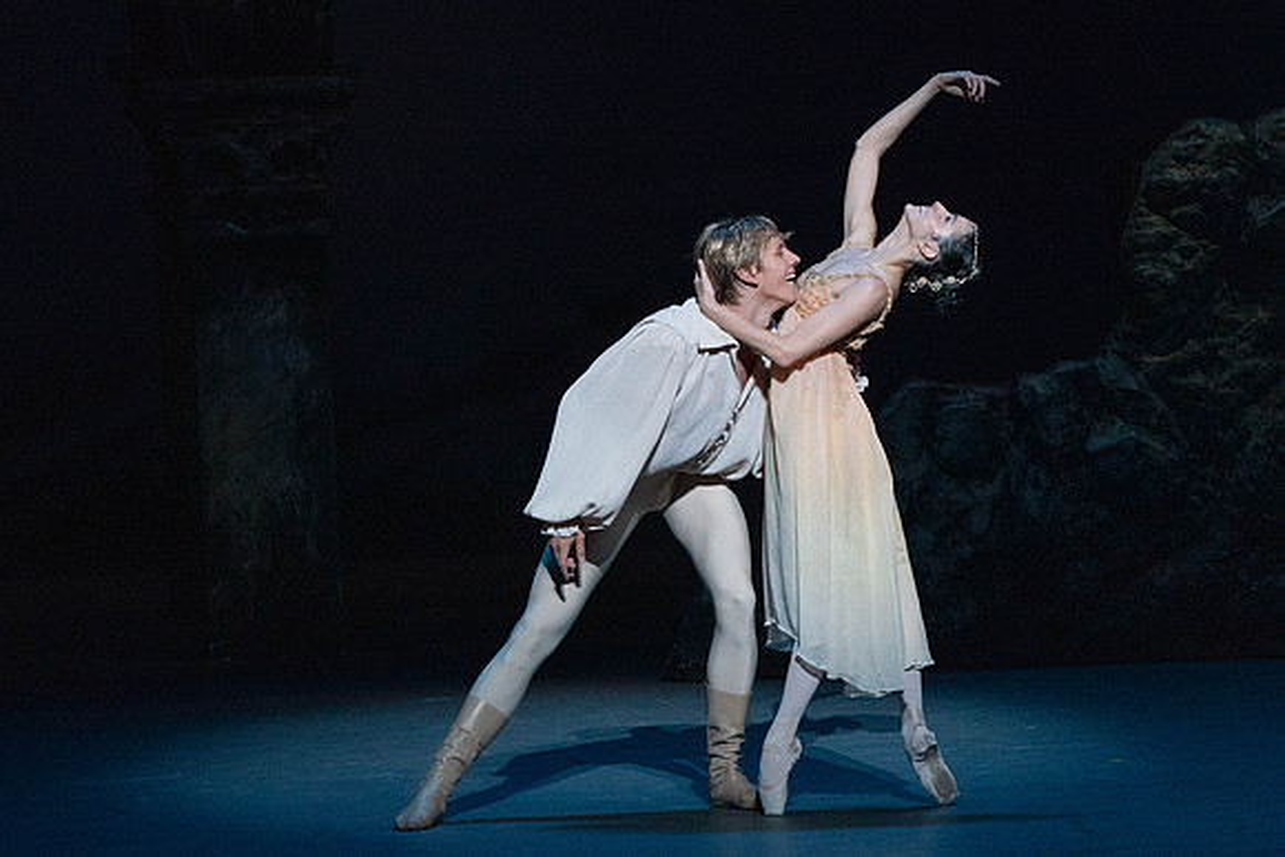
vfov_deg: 3.2
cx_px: 639
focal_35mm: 429
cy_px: 386
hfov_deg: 4.8
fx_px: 15331
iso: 8000
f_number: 7.1
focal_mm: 361
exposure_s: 1/200
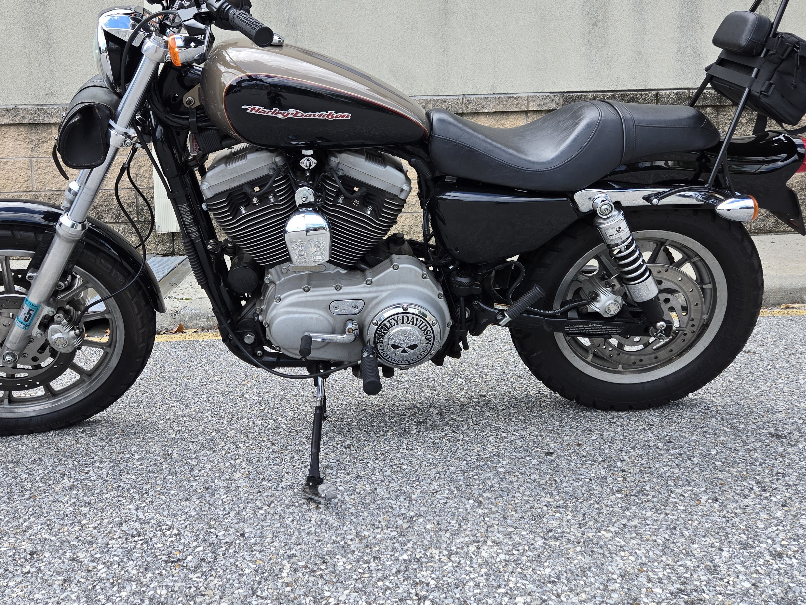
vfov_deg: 44.9
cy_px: 216
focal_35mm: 31
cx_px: 364
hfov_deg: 58.2
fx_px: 722
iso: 25
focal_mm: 5.4
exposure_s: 1/385
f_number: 1.8
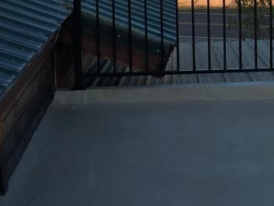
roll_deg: -0.7
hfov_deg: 22.2
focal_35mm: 87
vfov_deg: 16.4
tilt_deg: -6.2
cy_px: -27
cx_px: 226
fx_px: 689
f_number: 2.2
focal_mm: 4.15
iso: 32
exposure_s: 1/824
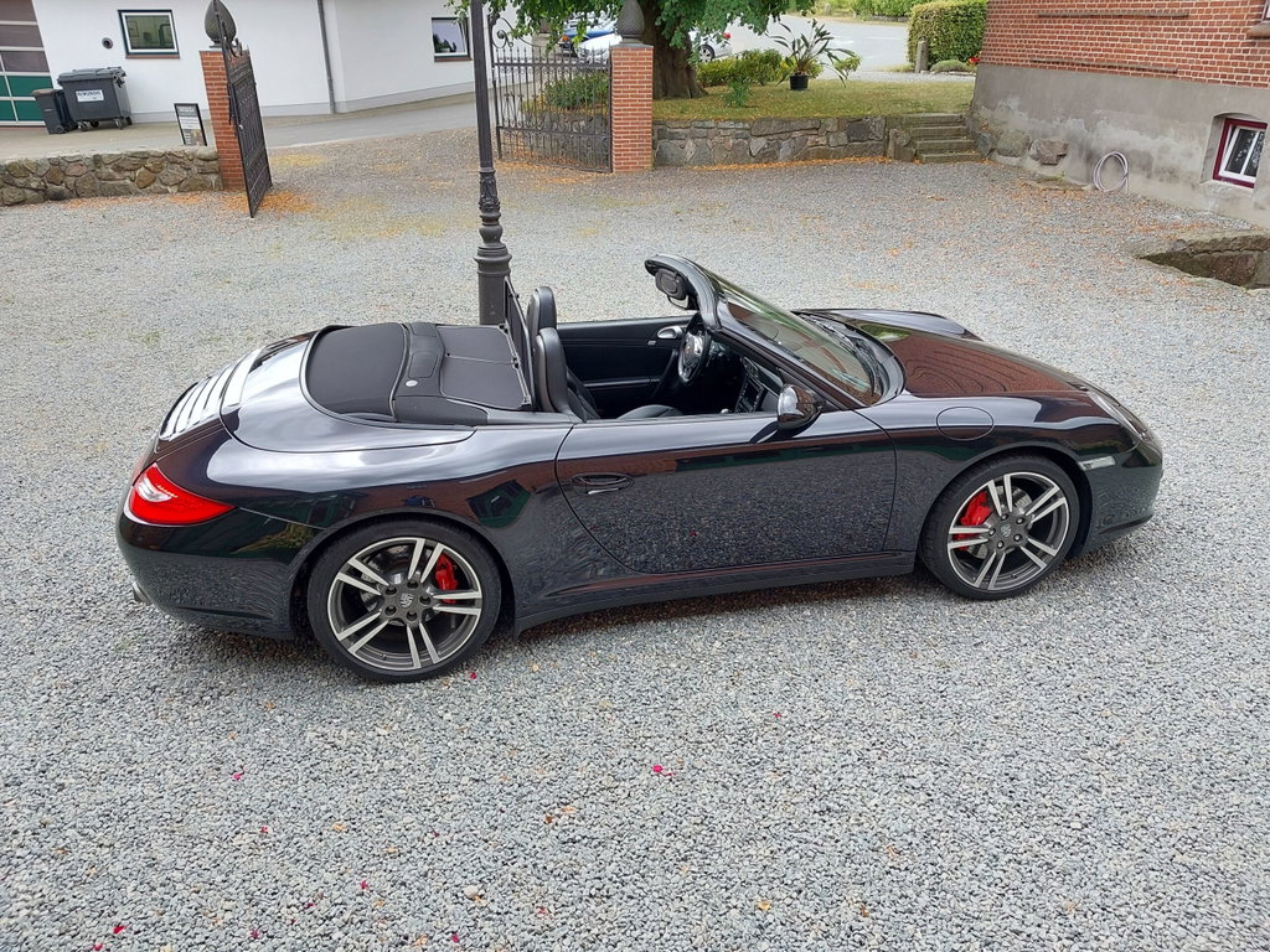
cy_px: 476
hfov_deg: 65.3
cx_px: 635
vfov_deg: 51.4
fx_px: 991
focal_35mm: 27
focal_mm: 4
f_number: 1.8
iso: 20
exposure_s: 1/110
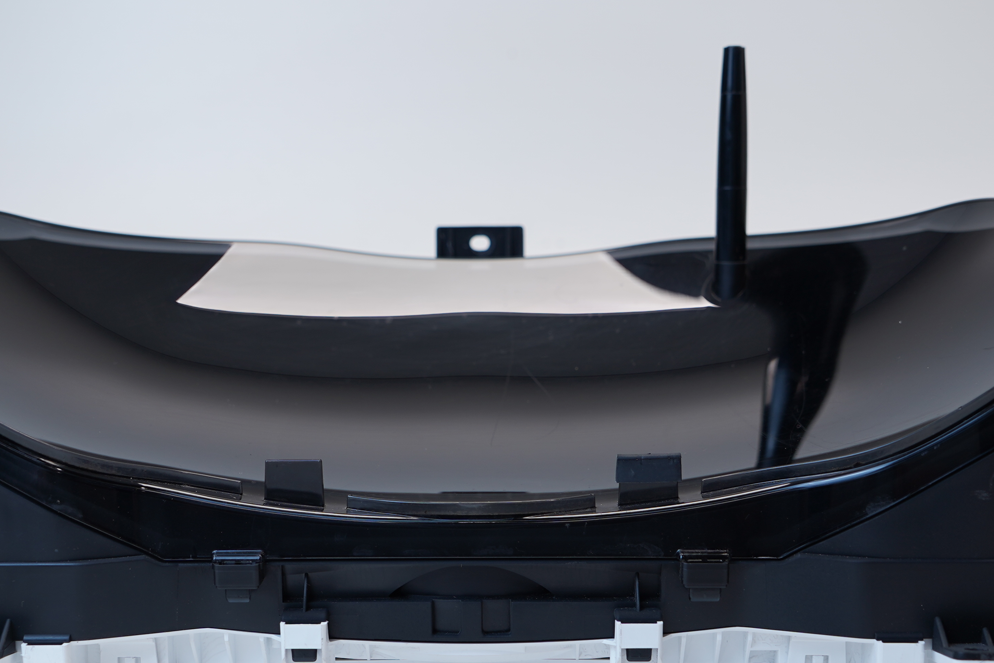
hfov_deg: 35.1
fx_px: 1574
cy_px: 447
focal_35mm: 57
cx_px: 479
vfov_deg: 23.7
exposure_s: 1/60
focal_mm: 28
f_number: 4
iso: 100
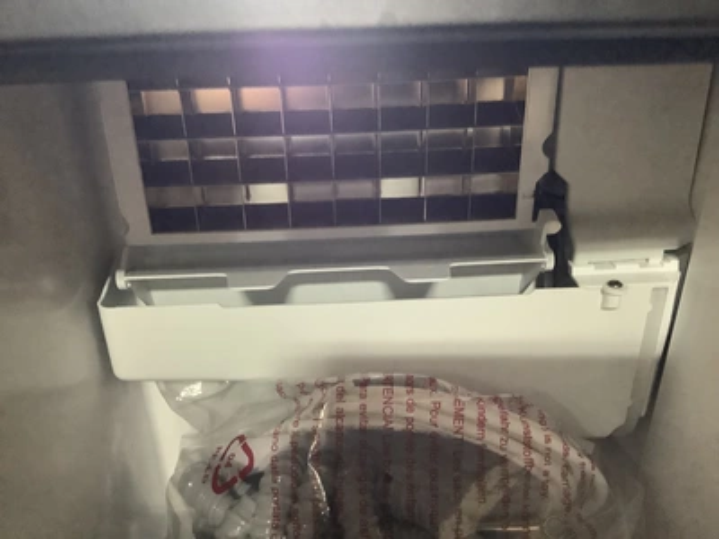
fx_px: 644
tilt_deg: -27.1
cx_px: 360
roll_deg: +0.7
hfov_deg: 58.4
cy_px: 270
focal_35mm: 31
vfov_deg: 45.4
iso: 800
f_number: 2.4
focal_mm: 3.3
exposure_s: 1/30
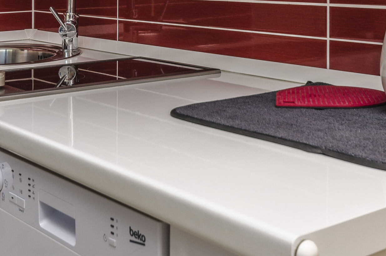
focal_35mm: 68
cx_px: 173
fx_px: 728
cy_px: -15
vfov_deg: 19.2
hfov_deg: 29.7
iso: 160
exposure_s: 1/60
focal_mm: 20
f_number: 7.1
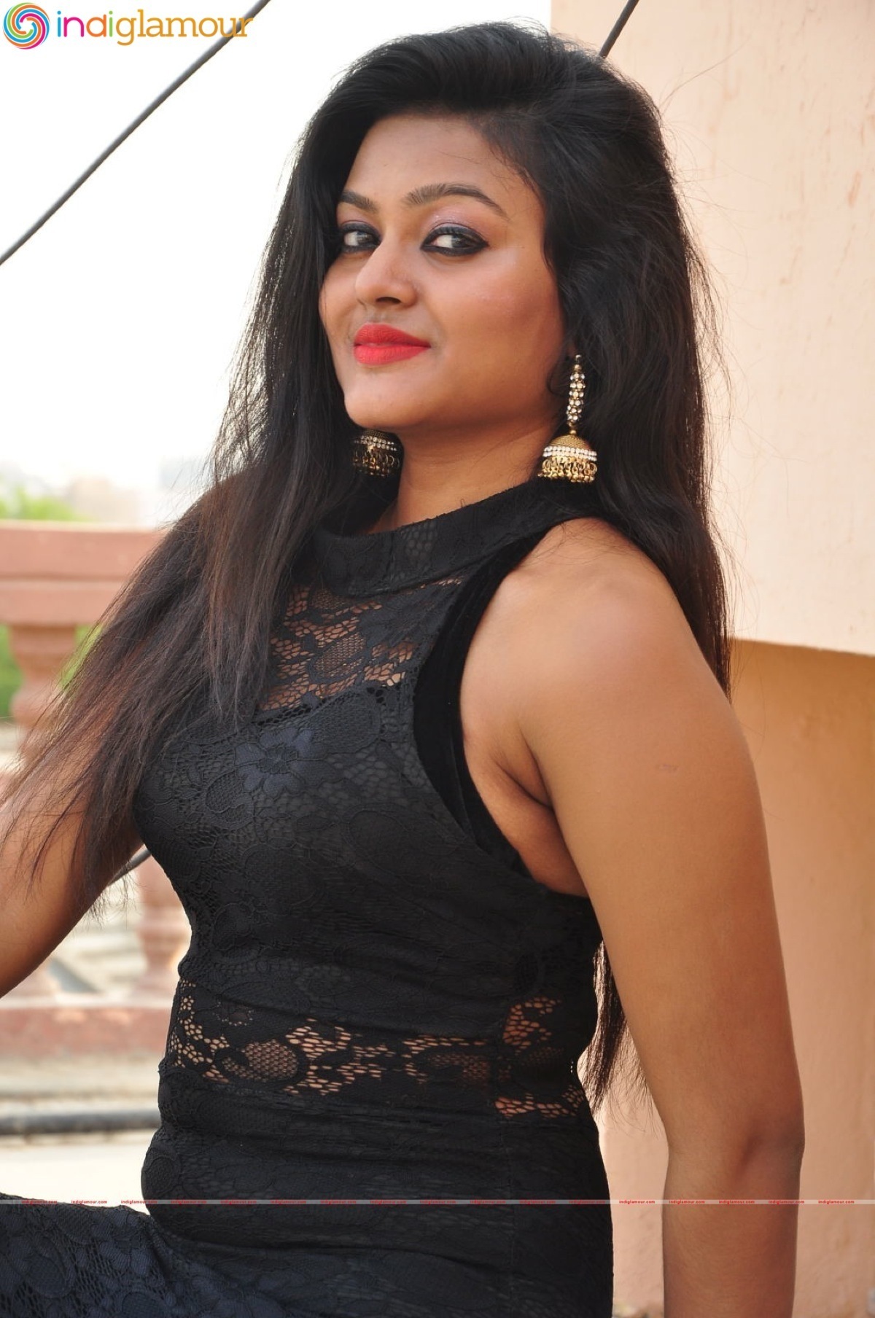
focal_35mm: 120
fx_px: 4388
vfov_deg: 17.1
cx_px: 438
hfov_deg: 11.4
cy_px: 659
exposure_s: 1/125
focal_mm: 80
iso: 400
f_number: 7.1
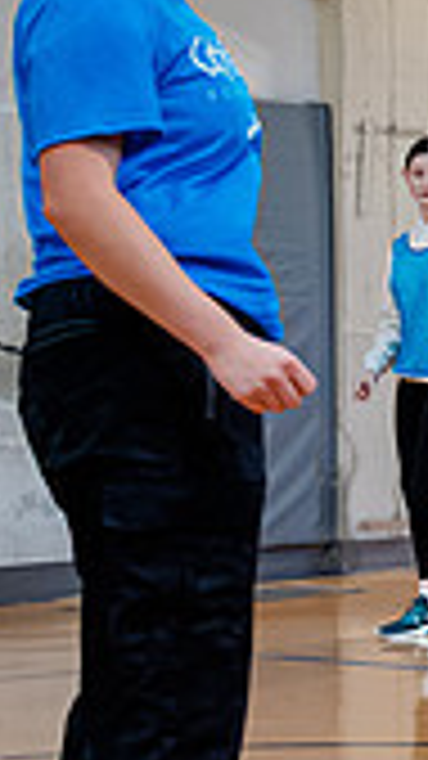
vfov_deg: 15.3
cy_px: 442
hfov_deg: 7.5
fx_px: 2826
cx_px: 1344
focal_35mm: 140
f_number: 4
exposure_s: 1/1000
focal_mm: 35
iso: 8000
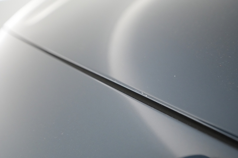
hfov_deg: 65.5
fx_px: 185
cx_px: 119
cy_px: 79
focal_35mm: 28
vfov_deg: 46.4
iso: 5000
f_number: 4.5
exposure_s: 1/100
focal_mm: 28
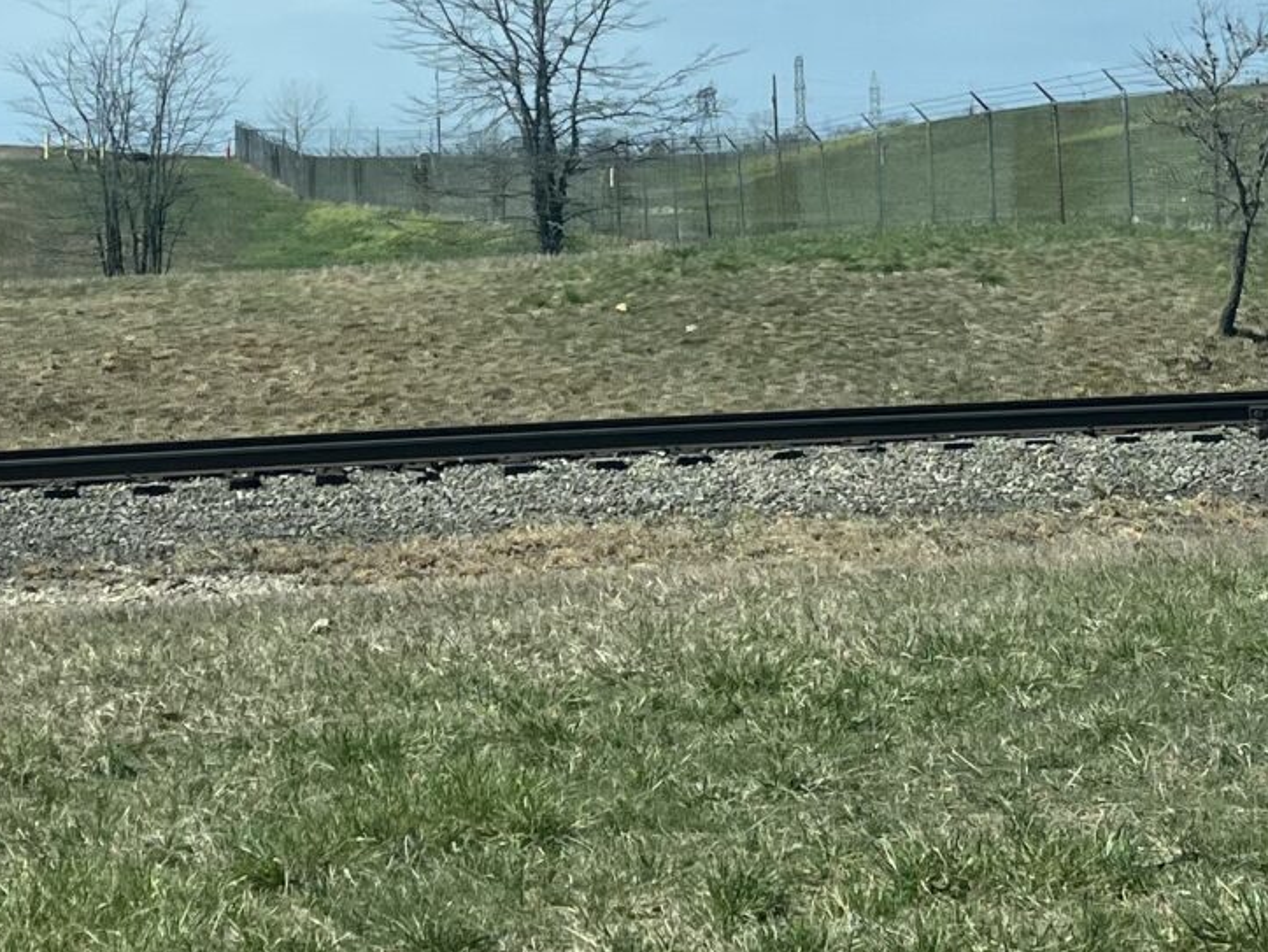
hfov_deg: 21.3
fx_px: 3372
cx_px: 680
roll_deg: +2.1
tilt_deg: +5.6
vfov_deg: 15.6
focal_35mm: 92
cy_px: -126
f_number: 1.6
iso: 50
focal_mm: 5.1
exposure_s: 1/4149
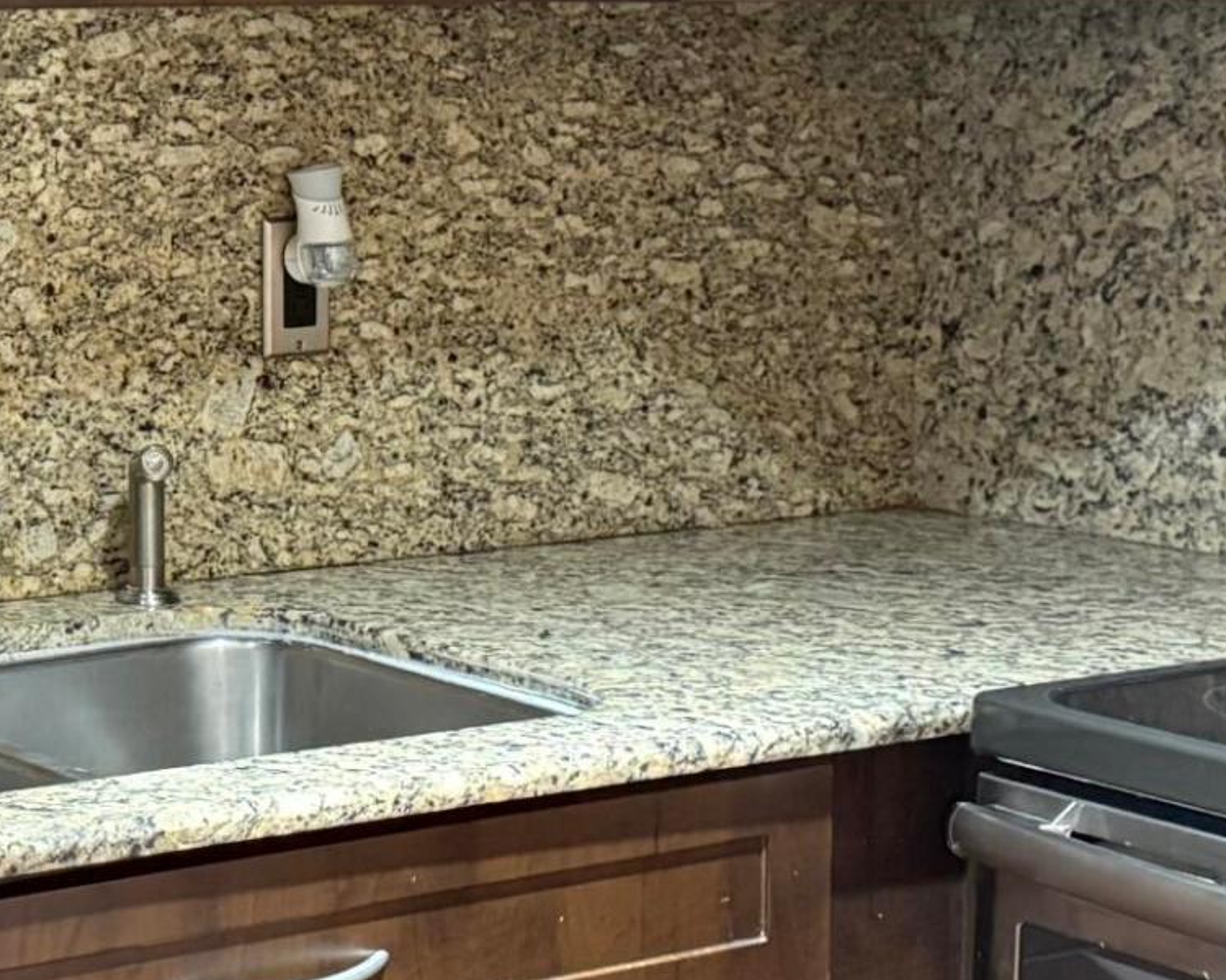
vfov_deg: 17.0
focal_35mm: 90
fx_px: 3266
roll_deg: -0.1
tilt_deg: -5.7
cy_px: 296
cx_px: -221
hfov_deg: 20.0
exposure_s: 1/40
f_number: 1.78
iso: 800
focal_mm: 6.76
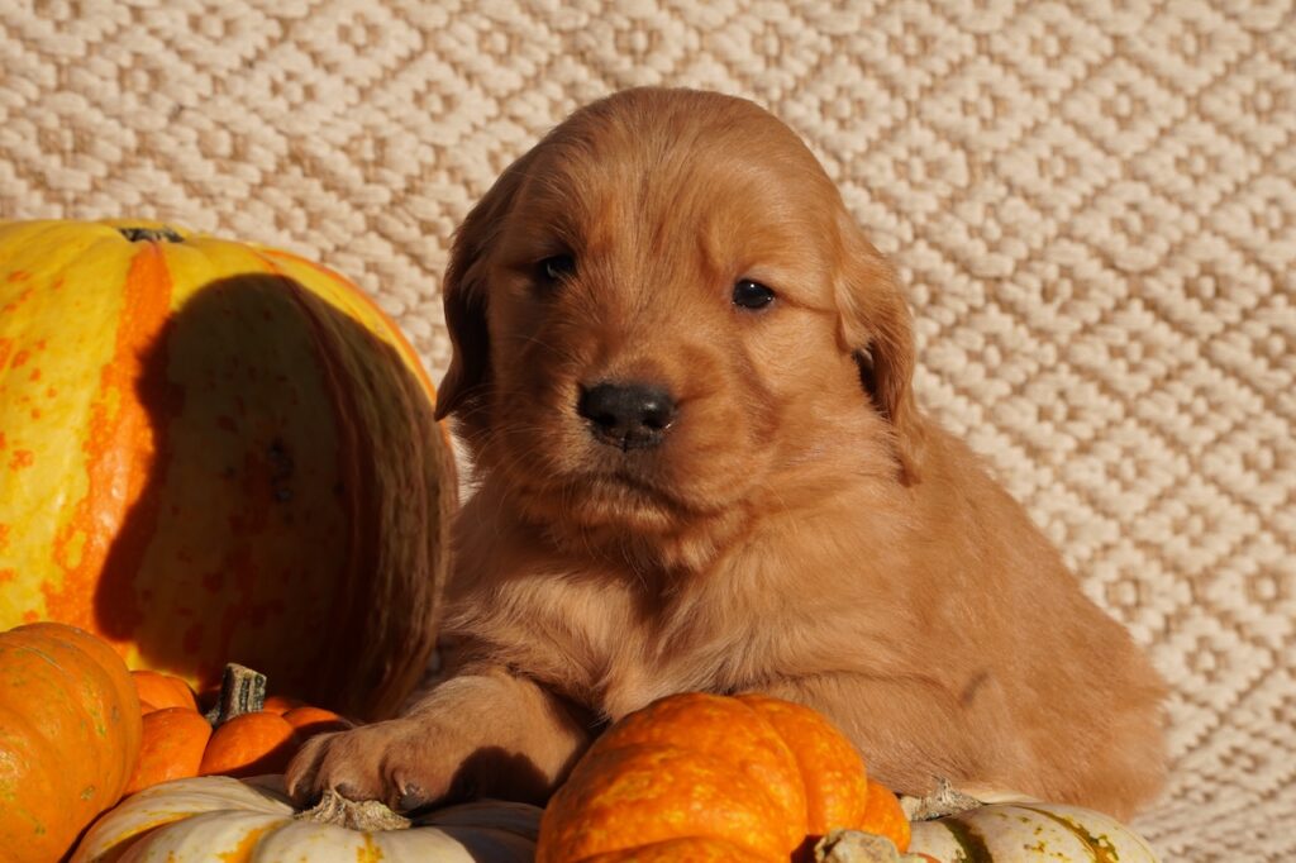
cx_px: 648
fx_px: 3779
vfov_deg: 13.0
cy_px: 432
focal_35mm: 105
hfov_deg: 19.5
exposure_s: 1/320
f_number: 11
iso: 100
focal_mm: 70
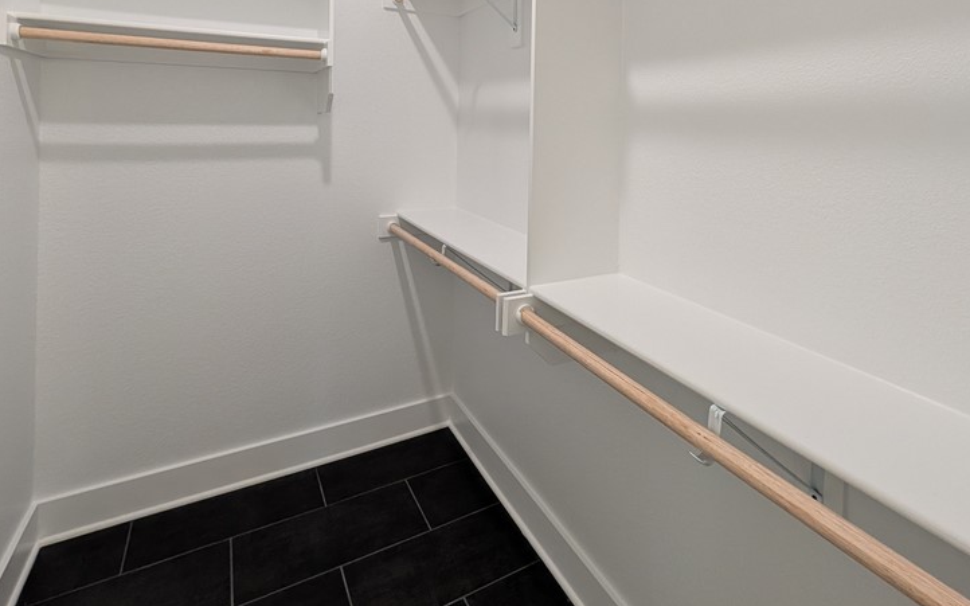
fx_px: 476
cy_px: 125
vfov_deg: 60.0
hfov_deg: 90.7
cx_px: 541
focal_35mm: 18
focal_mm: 2.02
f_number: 1.7
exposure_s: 1/120
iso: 218
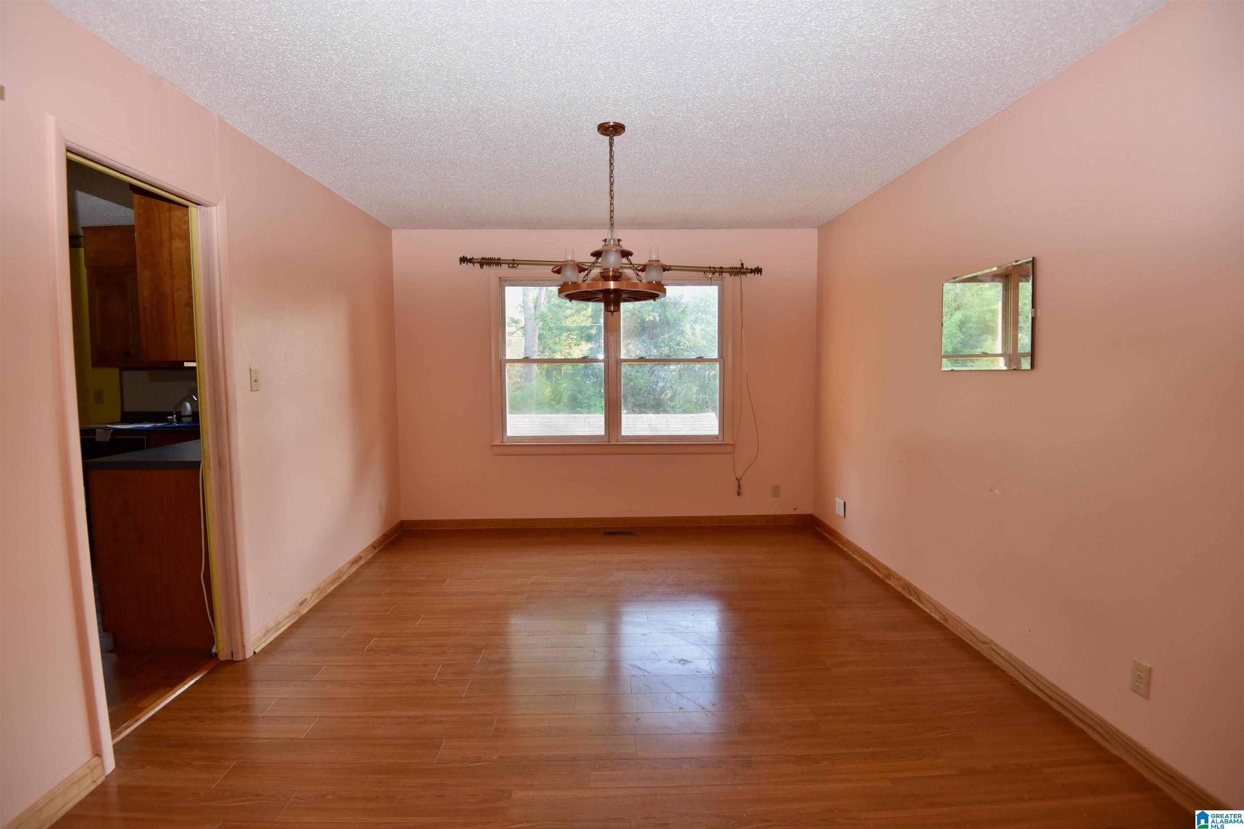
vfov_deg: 73.7
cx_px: 622
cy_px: 414
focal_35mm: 16
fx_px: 553
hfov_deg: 96.7
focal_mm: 16
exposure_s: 1/80
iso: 800
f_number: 4.5
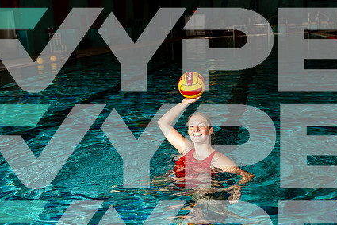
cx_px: 170
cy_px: 147
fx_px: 524
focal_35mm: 56
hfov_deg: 35.7
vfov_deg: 24.1
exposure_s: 1/250
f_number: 4
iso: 100
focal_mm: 41
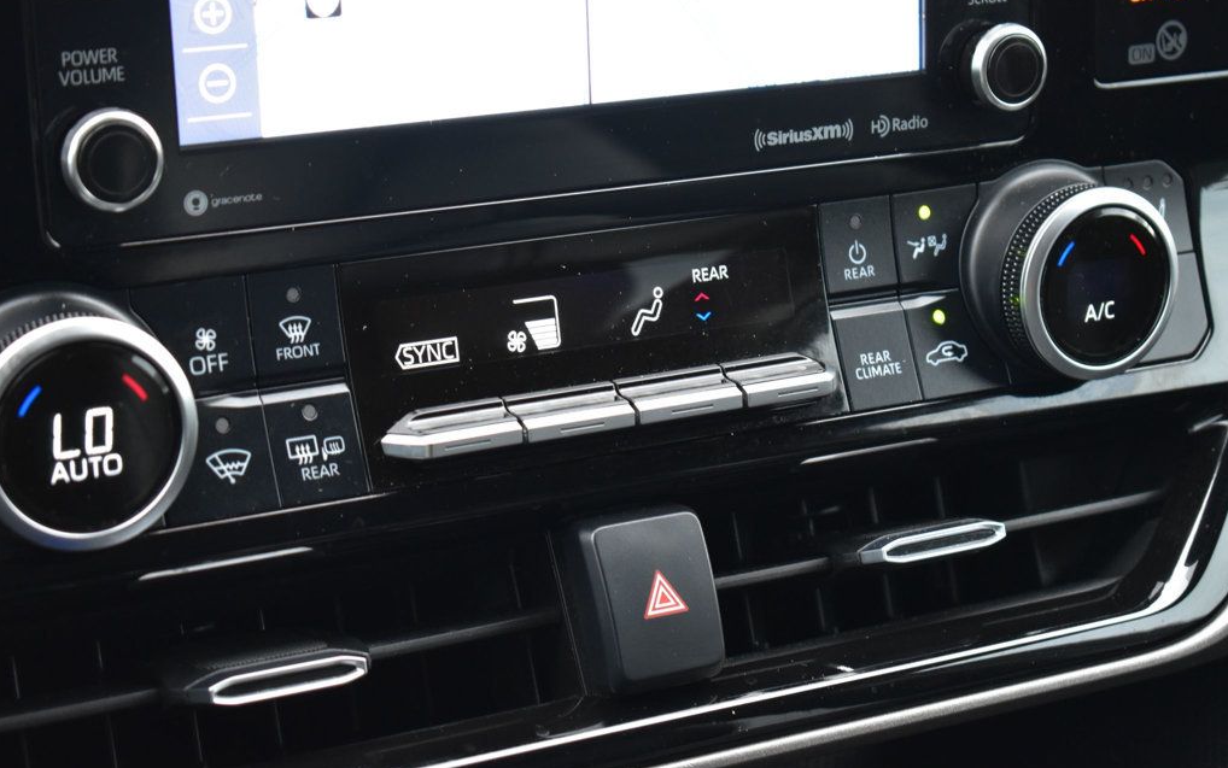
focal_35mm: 85
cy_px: 365
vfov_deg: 15.5
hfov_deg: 24.5
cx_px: 613
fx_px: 2829
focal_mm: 55
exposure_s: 1/15
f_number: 6.3
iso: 1600
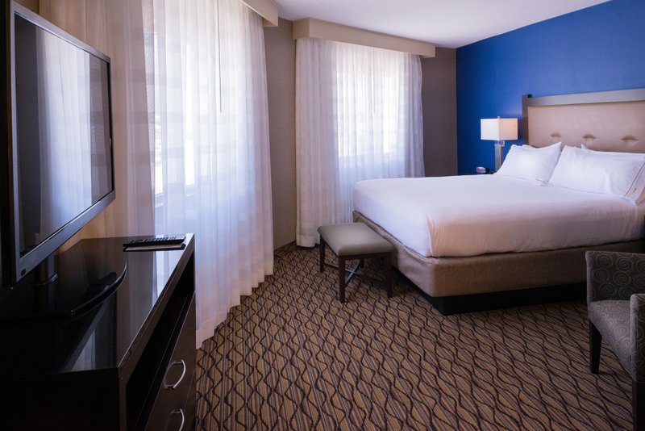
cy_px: 216
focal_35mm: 24
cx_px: 322
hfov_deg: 73.7
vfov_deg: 53.2
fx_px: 430
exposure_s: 1/30
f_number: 13
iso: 640
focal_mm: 24
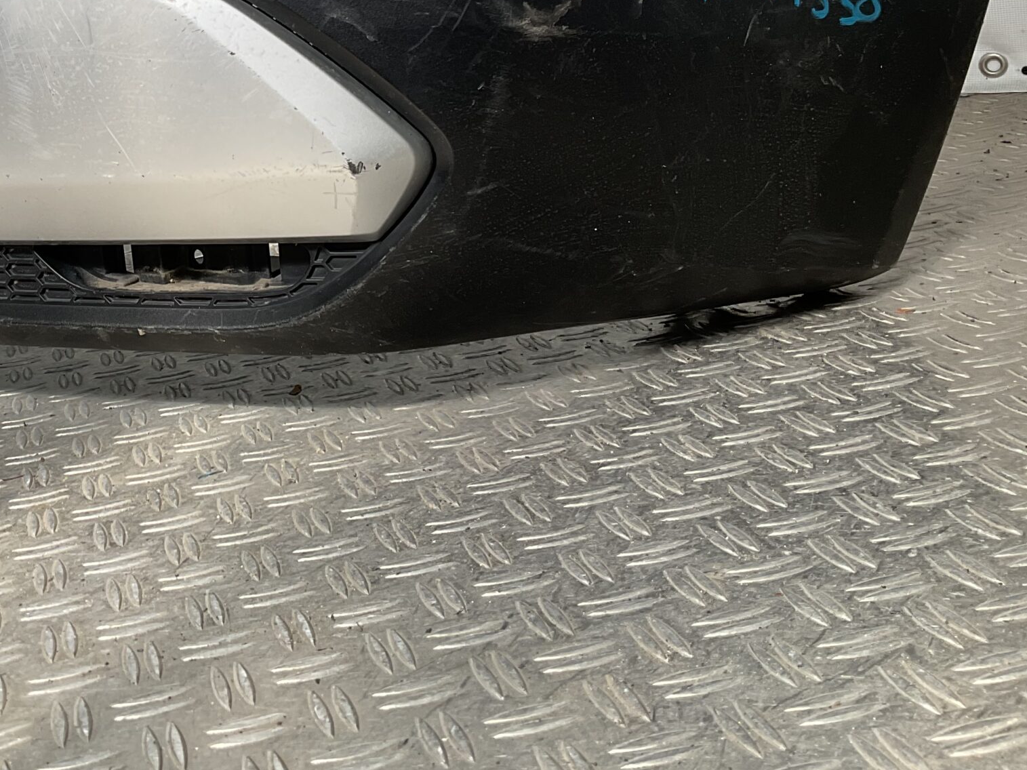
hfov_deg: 37.6
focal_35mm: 49
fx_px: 1454
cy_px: 154
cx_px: 217
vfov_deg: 29.0
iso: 16
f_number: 1.8
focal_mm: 3
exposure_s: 1/432
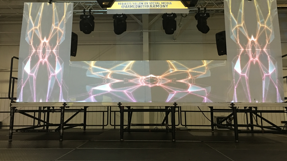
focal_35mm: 38
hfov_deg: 52.8
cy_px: 54
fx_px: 289
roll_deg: -1.0
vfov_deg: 31.0
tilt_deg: +10.2
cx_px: 137
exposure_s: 1/4
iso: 50
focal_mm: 4.15
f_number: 2.2
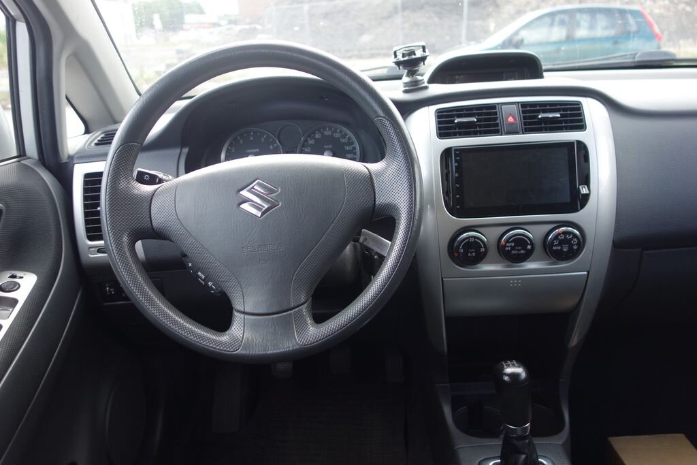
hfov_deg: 65.5
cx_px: 348
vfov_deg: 46.4
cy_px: 232
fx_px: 542
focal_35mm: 28
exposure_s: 1/250
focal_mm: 10.4
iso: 125
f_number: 1.8
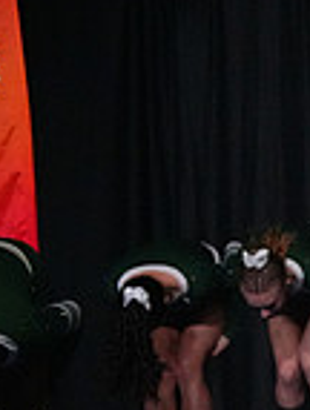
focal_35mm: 661
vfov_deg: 3.0
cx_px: 815
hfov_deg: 2.2
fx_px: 7858
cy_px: 153
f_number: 5.6
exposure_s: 1/1250
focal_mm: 170
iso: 16000
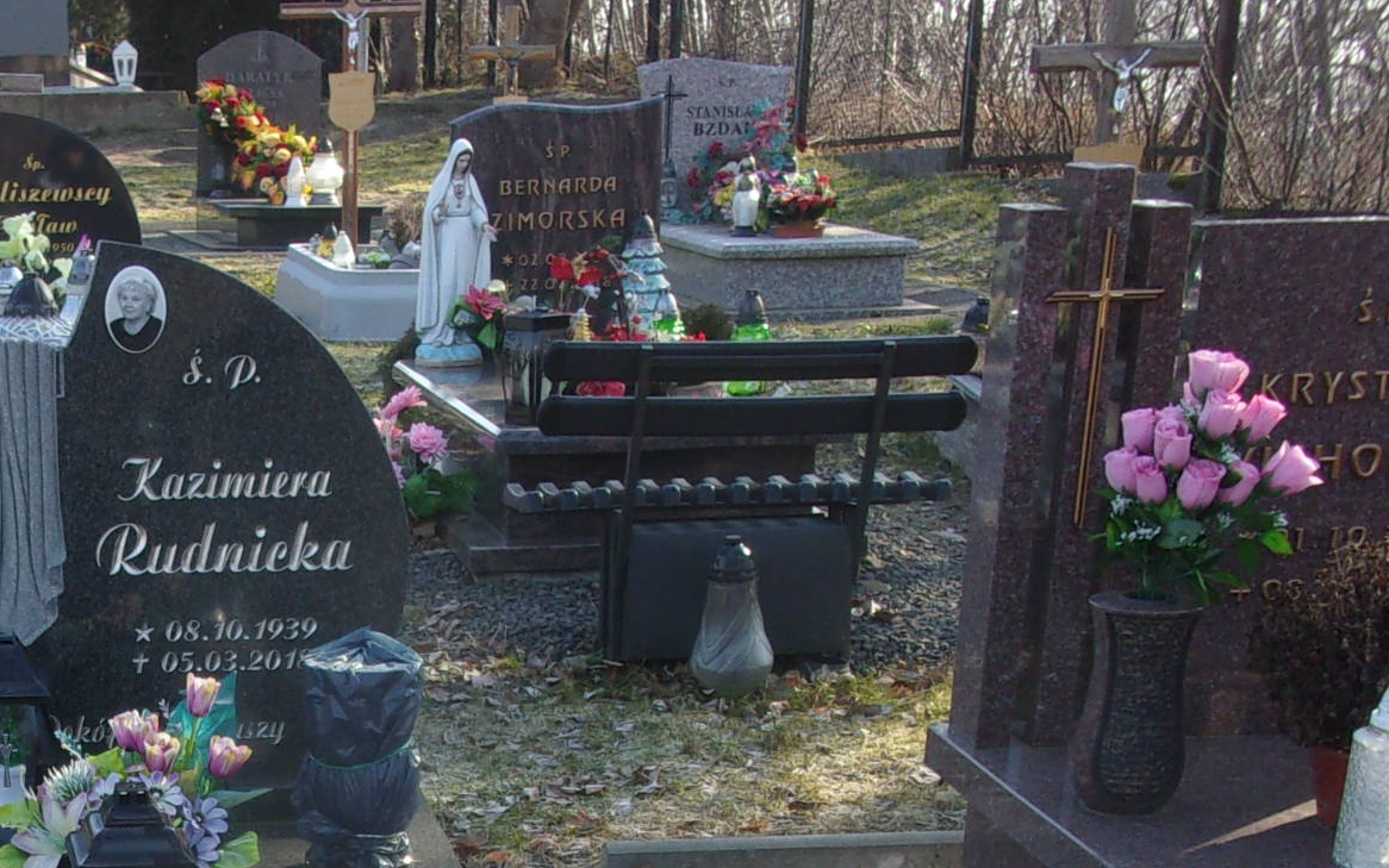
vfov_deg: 18.8
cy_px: 1007
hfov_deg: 29.7
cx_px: 135
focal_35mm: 66
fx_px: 2499
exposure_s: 1/160
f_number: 3.9
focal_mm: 5.1
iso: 80
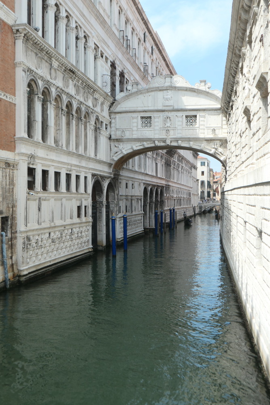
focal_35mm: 41
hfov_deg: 32.6
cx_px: 135
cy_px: 202
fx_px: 461
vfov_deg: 47.4
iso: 200
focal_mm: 15.1
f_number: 4.5
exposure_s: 1/800
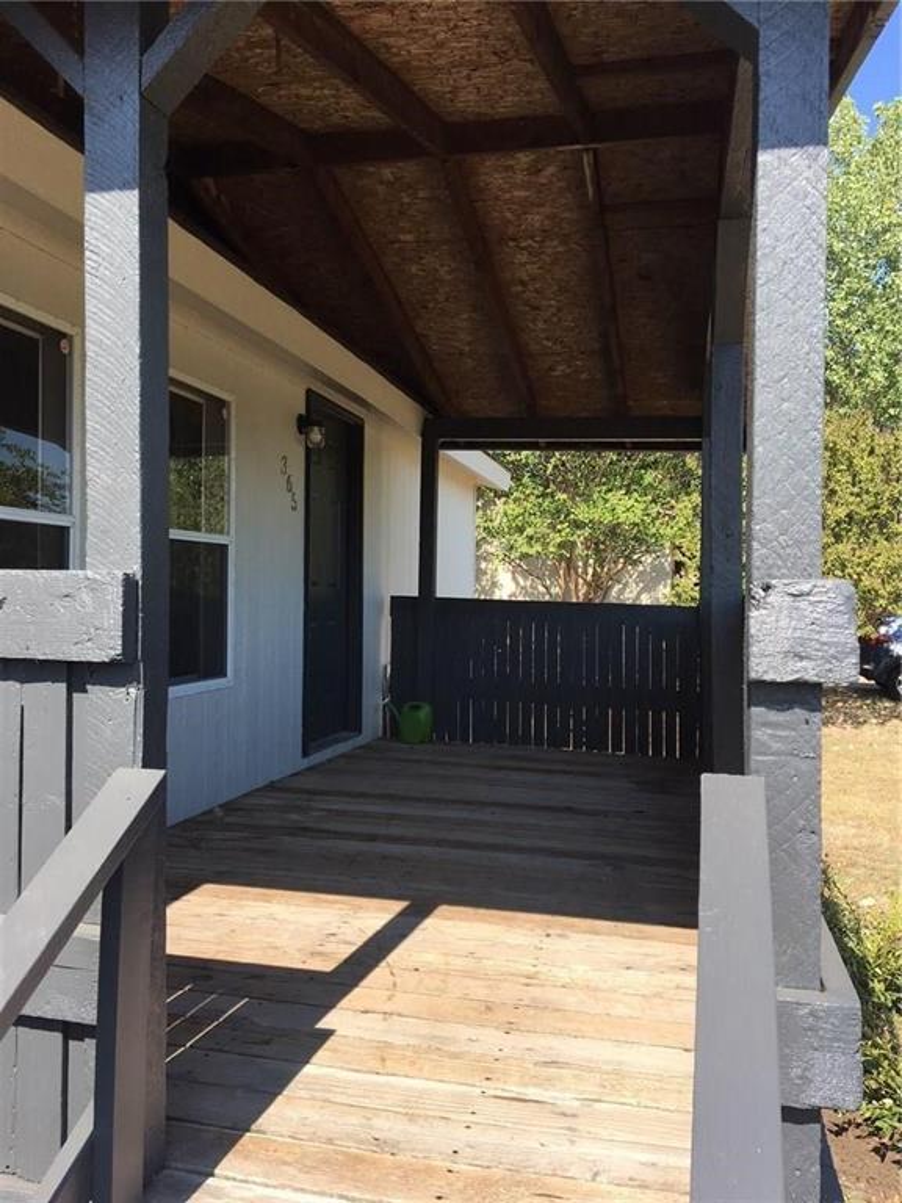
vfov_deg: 61.7
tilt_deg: -0.7
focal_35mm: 29
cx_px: 451
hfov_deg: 48.2
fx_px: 1008
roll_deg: -1.6
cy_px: 602
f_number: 2.2
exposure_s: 1/777
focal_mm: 4.15
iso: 25
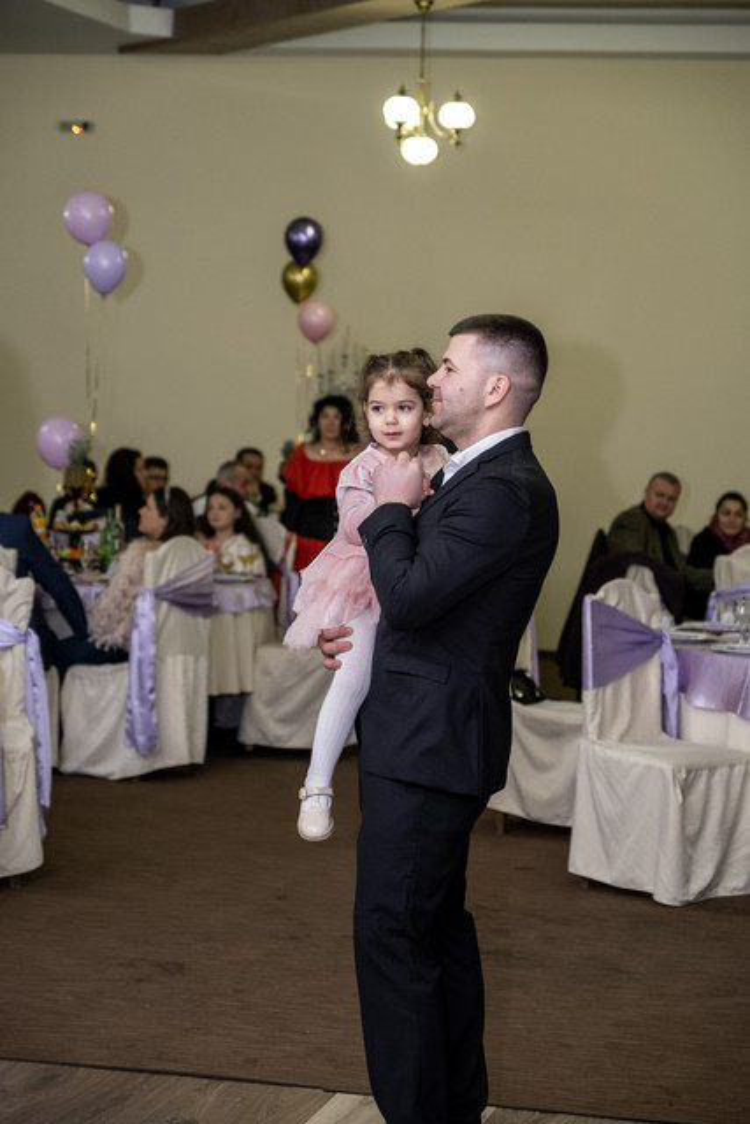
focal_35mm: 83
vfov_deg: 24.5
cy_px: 562
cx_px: 375
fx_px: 2592
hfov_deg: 16.5
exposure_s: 1/125
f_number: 2.8
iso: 1600
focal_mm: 55
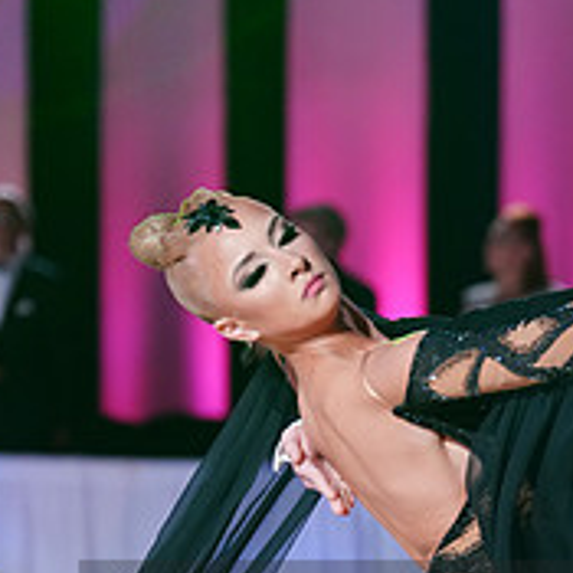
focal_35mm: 305
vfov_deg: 5.7
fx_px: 5712
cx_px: 532
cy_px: 671
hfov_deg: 5.7
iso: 2000
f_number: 2.8
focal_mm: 108
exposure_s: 1/400
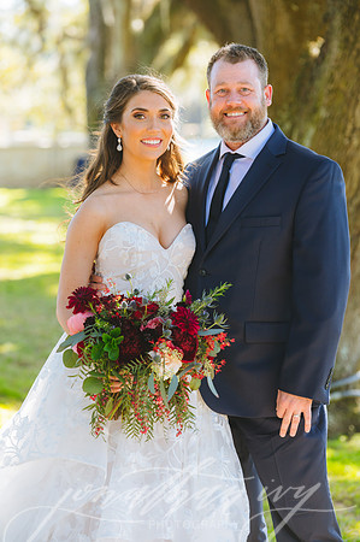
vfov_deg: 15.2
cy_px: 271
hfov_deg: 10.1
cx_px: 180
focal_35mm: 135
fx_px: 2030
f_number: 2.8
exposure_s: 1/125
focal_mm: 135
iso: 160
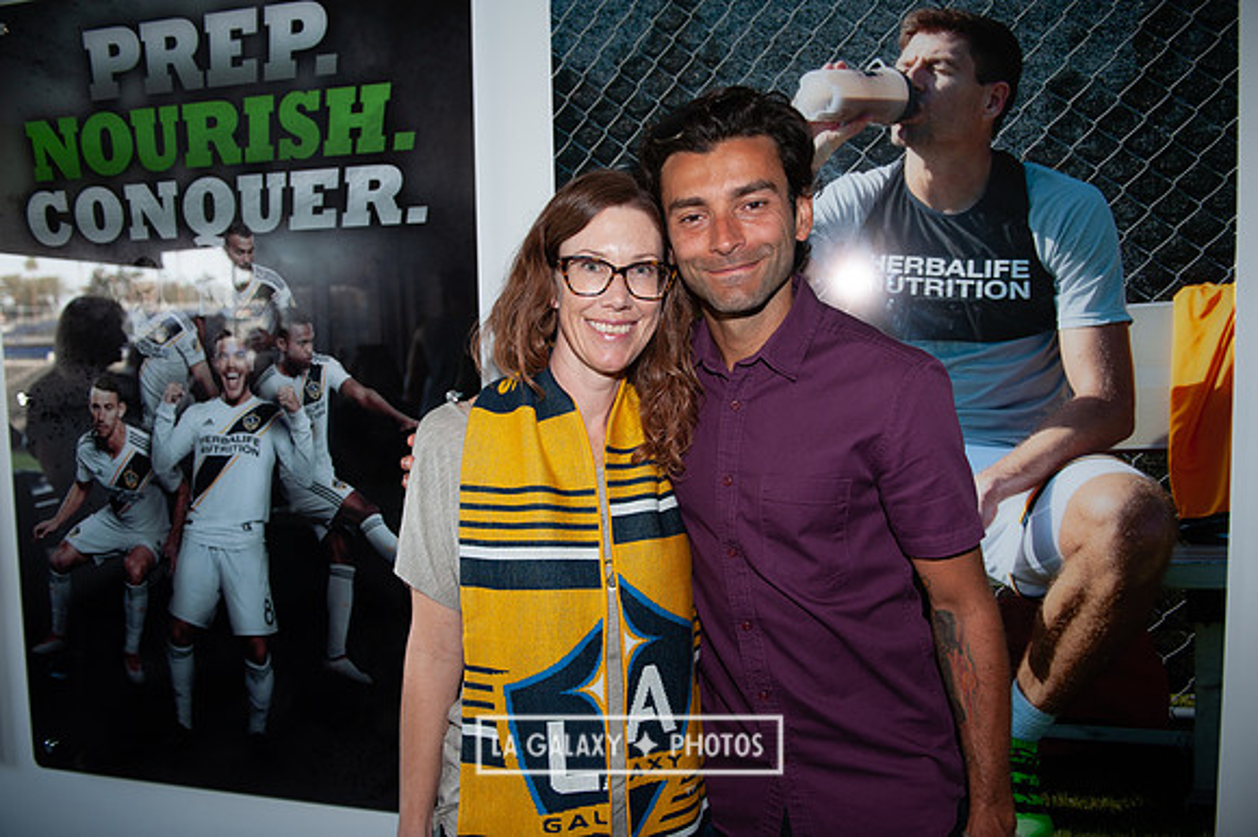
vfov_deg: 47.9
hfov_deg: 67.4
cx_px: 629
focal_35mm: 27
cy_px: 418
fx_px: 943
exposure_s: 1/60
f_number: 3.5
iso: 200
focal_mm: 27
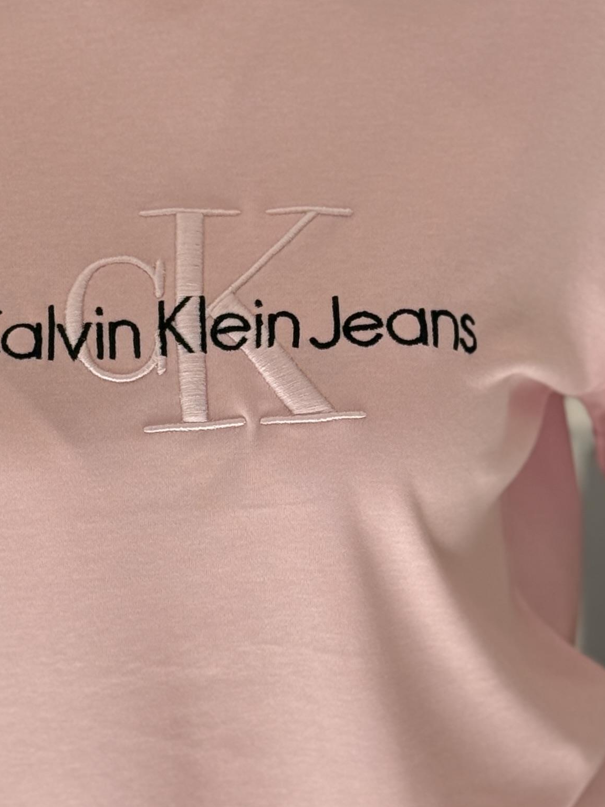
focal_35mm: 126
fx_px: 2936
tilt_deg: -17.8
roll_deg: +1.4
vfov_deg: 15.5
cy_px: 644
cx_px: 171
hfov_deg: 11.7
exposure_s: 1/458
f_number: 1.78
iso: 80
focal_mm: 6.76
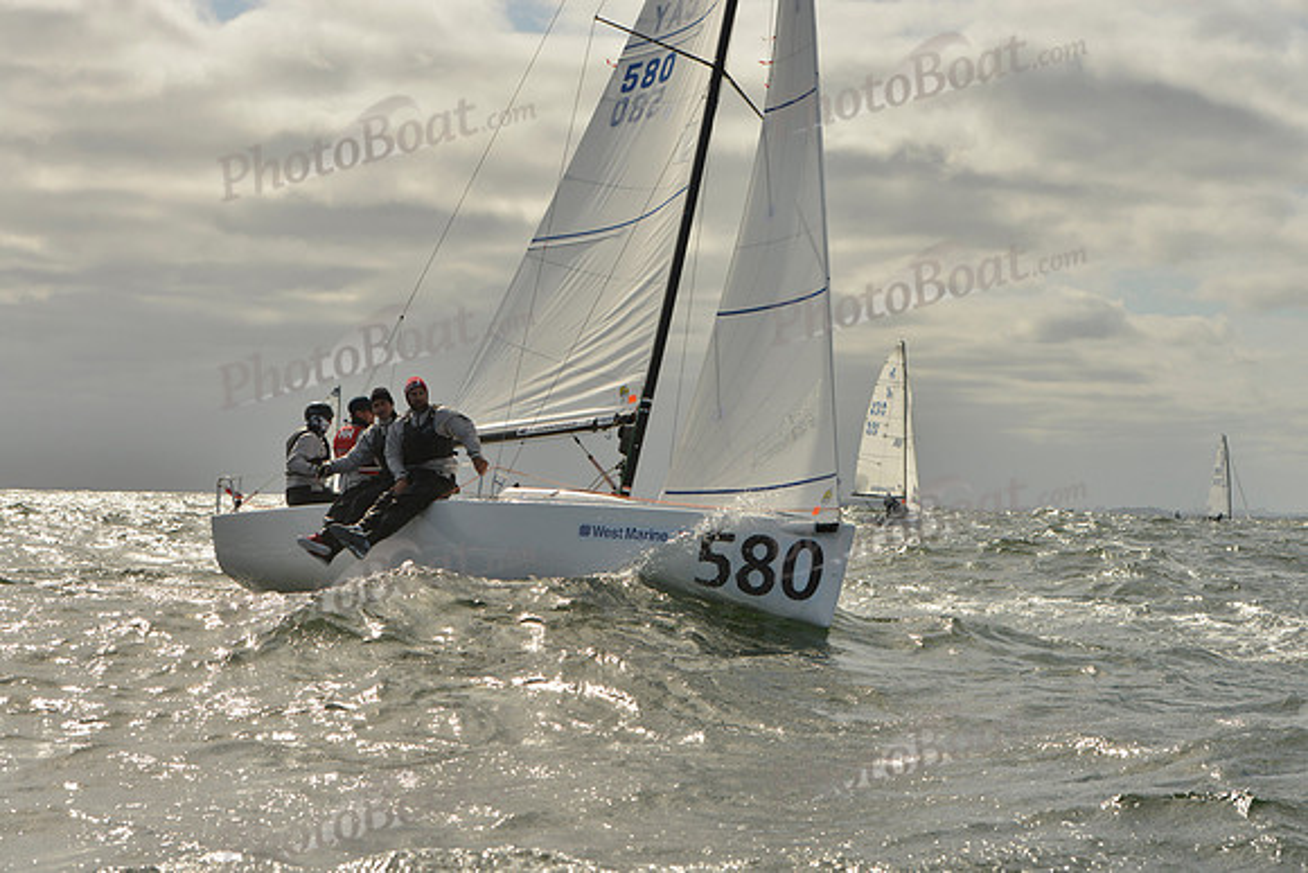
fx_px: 2544
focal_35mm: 70
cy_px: 436
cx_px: 654
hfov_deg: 28.8
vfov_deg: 19.5
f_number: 9
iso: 400
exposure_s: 1/3200
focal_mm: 70
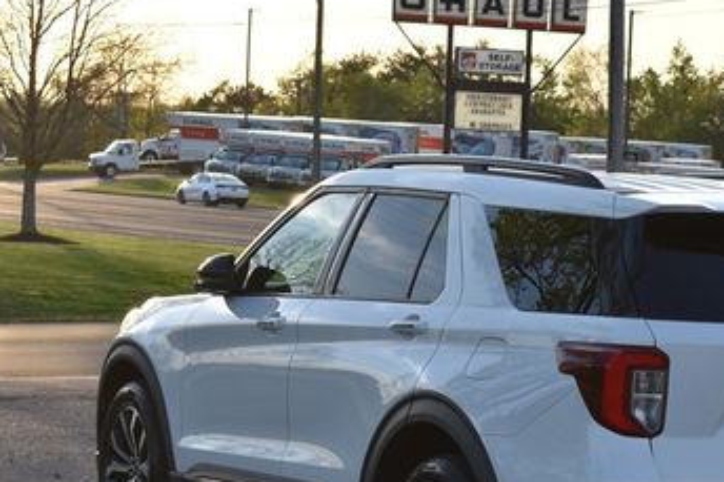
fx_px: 2693
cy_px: 367
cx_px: 652
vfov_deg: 10.2
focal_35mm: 134
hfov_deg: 15.1
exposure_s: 1/250
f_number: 8
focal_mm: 48
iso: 200
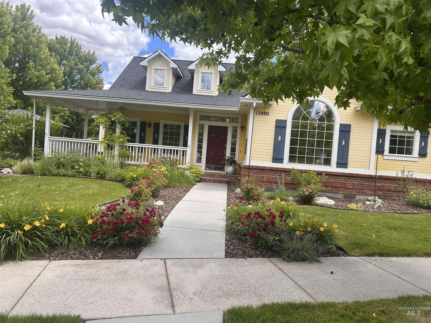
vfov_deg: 53.1
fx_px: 324
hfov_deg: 67.3
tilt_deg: -1.4
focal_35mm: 26
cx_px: 216
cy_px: 162
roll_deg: -3.8
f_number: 1.5
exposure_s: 1/1488
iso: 50
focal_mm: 5.7
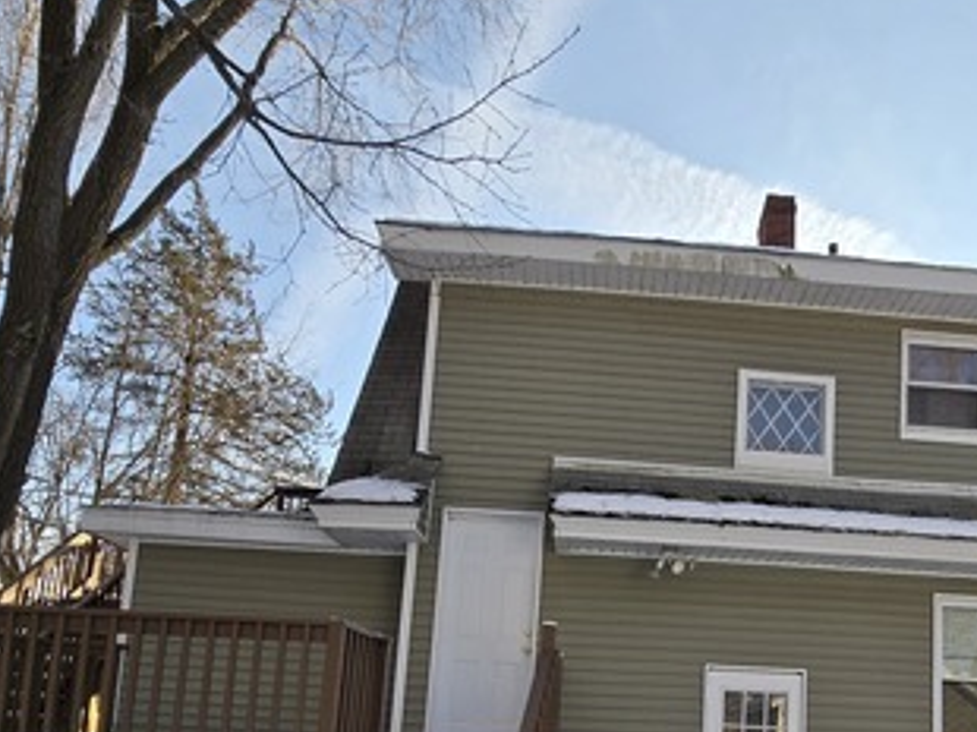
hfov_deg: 61.8
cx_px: 660
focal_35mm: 28
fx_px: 790
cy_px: 640
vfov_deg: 45.6
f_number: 2.2
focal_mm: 2.2
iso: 50
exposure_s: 1/1252
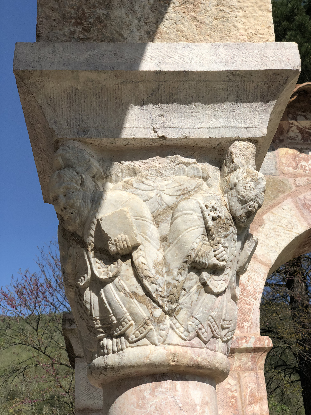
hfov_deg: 28.0
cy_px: 208
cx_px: 156
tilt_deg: +26.5
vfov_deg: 36.8
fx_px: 623
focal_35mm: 52
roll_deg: +3.3
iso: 16
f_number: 2.4
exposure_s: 1/1919
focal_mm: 6
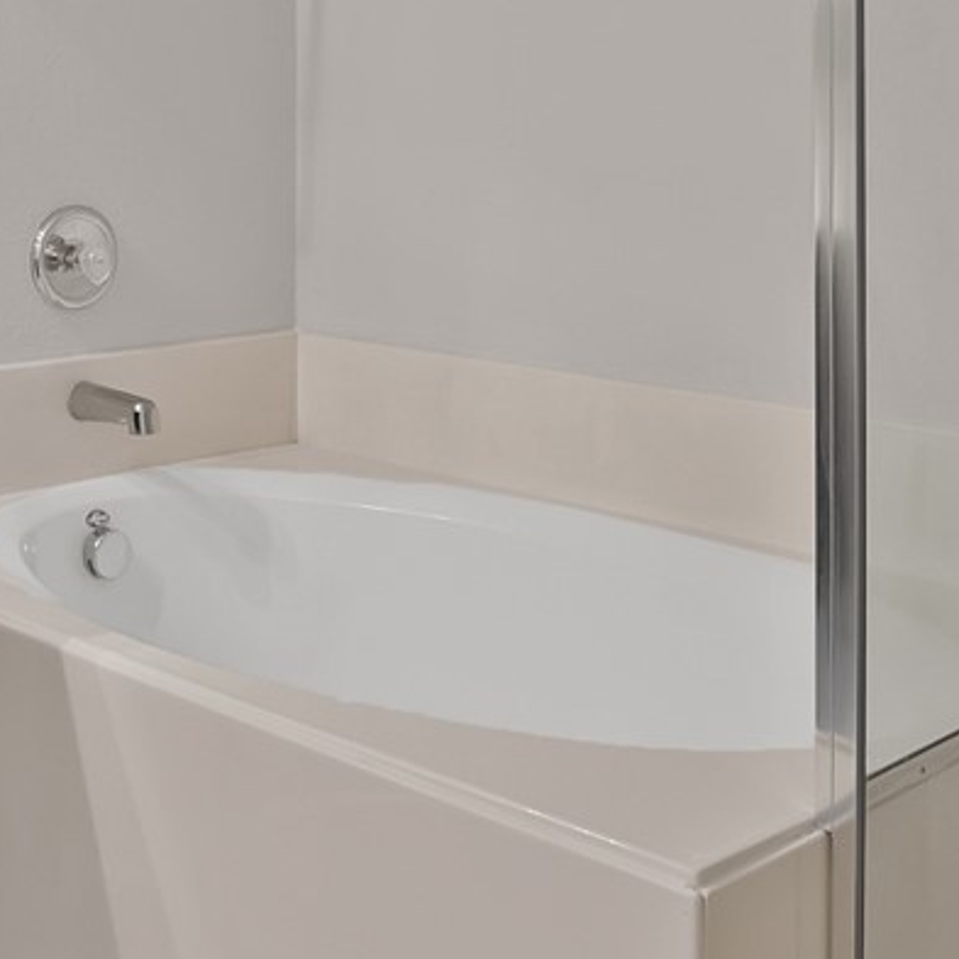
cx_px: 181
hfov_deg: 31.9
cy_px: 99
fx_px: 1630
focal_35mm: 52
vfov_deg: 31.3
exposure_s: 1
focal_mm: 12
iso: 640
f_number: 9
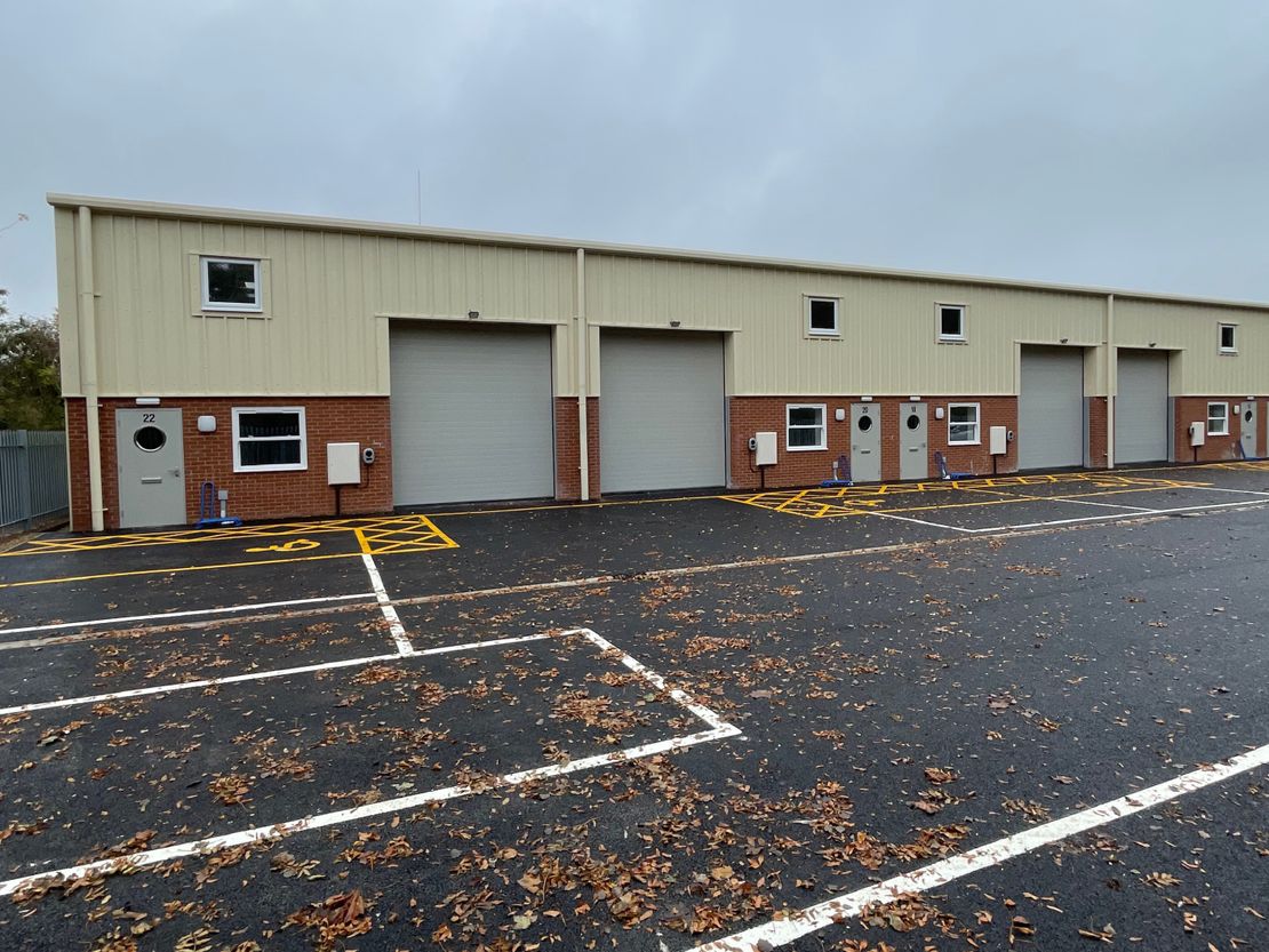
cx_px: 634
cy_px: 476
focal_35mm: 14
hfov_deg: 102.1
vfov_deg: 85.7
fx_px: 513
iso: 25
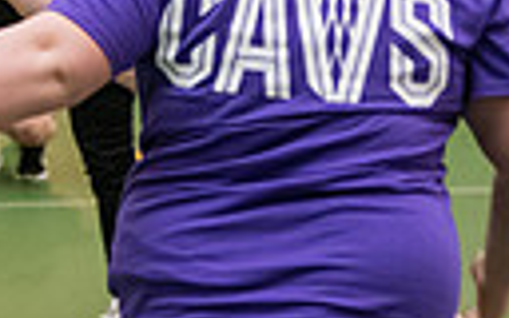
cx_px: -175
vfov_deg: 5.9
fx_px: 3066
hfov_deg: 9.3
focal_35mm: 221
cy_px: 58
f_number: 3.2
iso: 3200
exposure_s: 1/200
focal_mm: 48
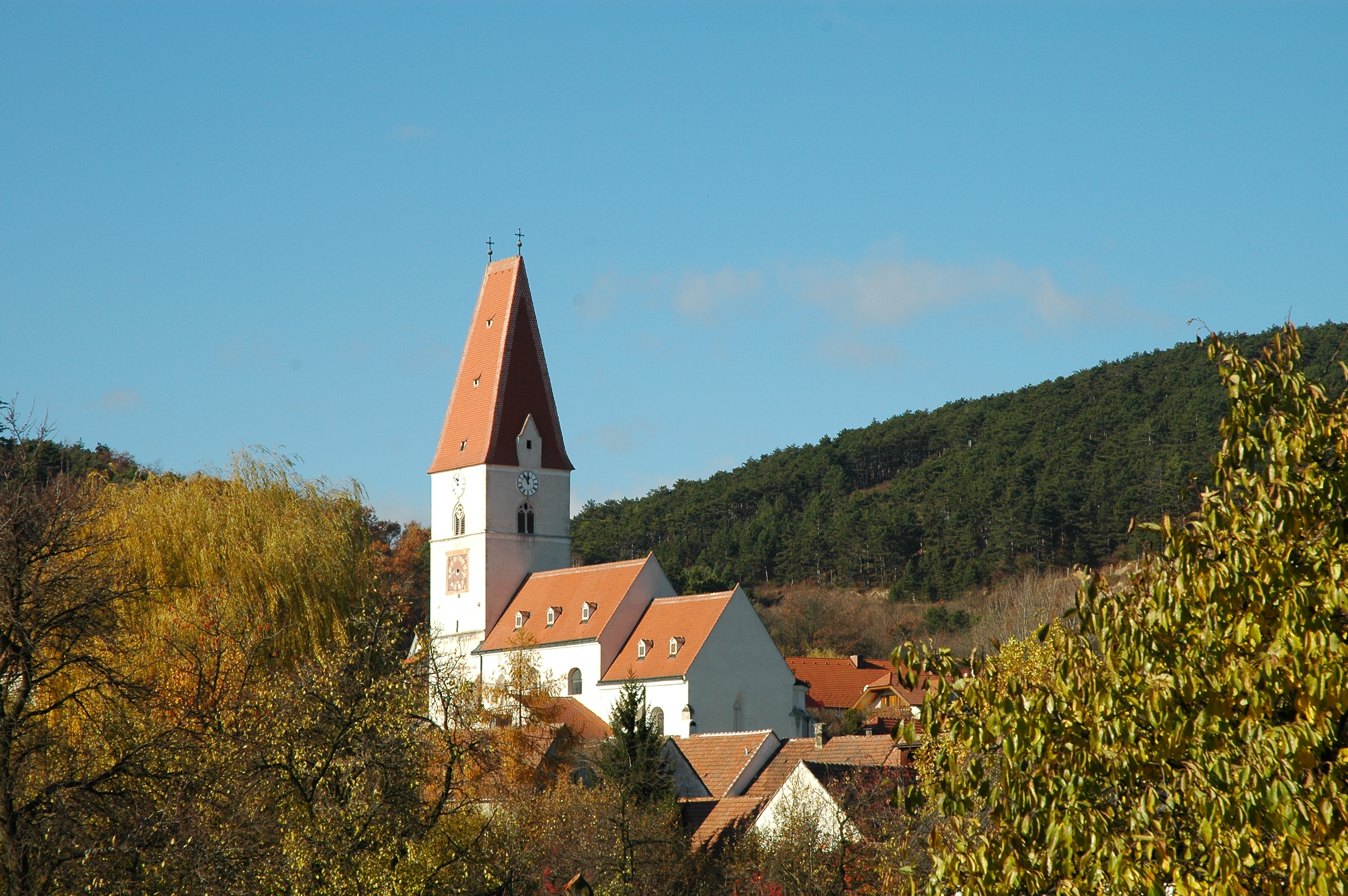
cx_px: 674
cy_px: 448
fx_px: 3928
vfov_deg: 13.0
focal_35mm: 105
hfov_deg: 19.5
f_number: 10
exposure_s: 1/250
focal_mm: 70
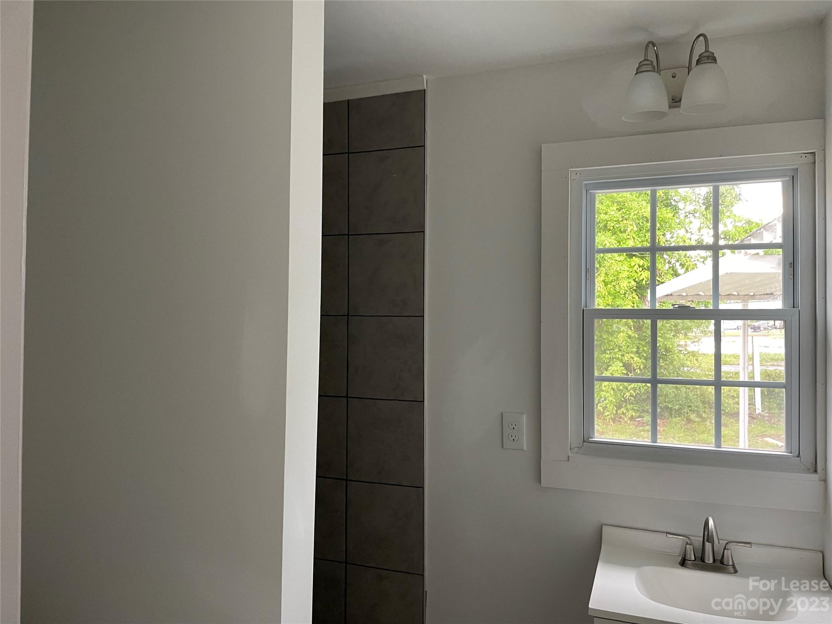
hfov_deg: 67.3
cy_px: 312
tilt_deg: +2.1
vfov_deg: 53.1
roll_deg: +1.0
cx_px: 416
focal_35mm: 26
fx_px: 625
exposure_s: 1/60
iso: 320
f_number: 1.6
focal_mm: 4.2
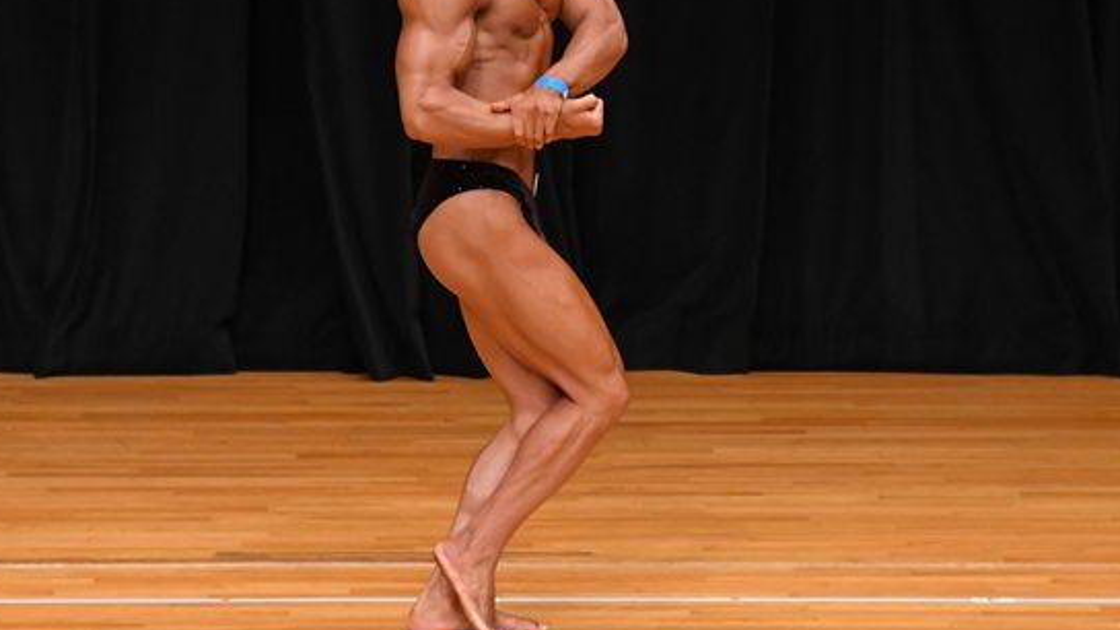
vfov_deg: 3.0
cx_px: 470
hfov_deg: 5.4
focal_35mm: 403
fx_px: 11968
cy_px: 204
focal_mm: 180
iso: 3200
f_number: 5.6
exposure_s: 1/400
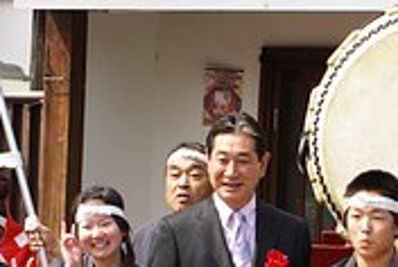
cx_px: 163
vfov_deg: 7.0
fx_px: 2176
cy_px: 132
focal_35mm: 196
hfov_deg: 10.4
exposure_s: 1/160
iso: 100
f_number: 6.3
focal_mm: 45
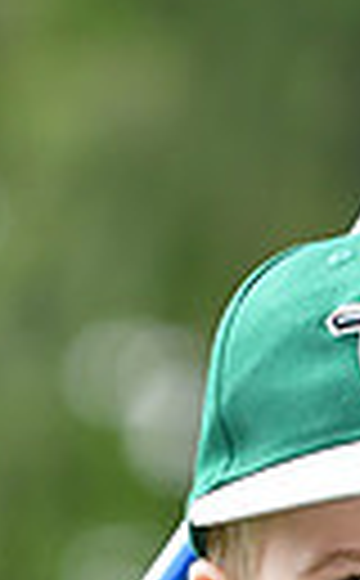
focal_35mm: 931
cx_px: 412
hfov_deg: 1.4
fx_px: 14702
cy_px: 773
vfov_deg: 2.3
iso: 500
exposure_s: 1/2000
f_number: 4
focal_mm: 135
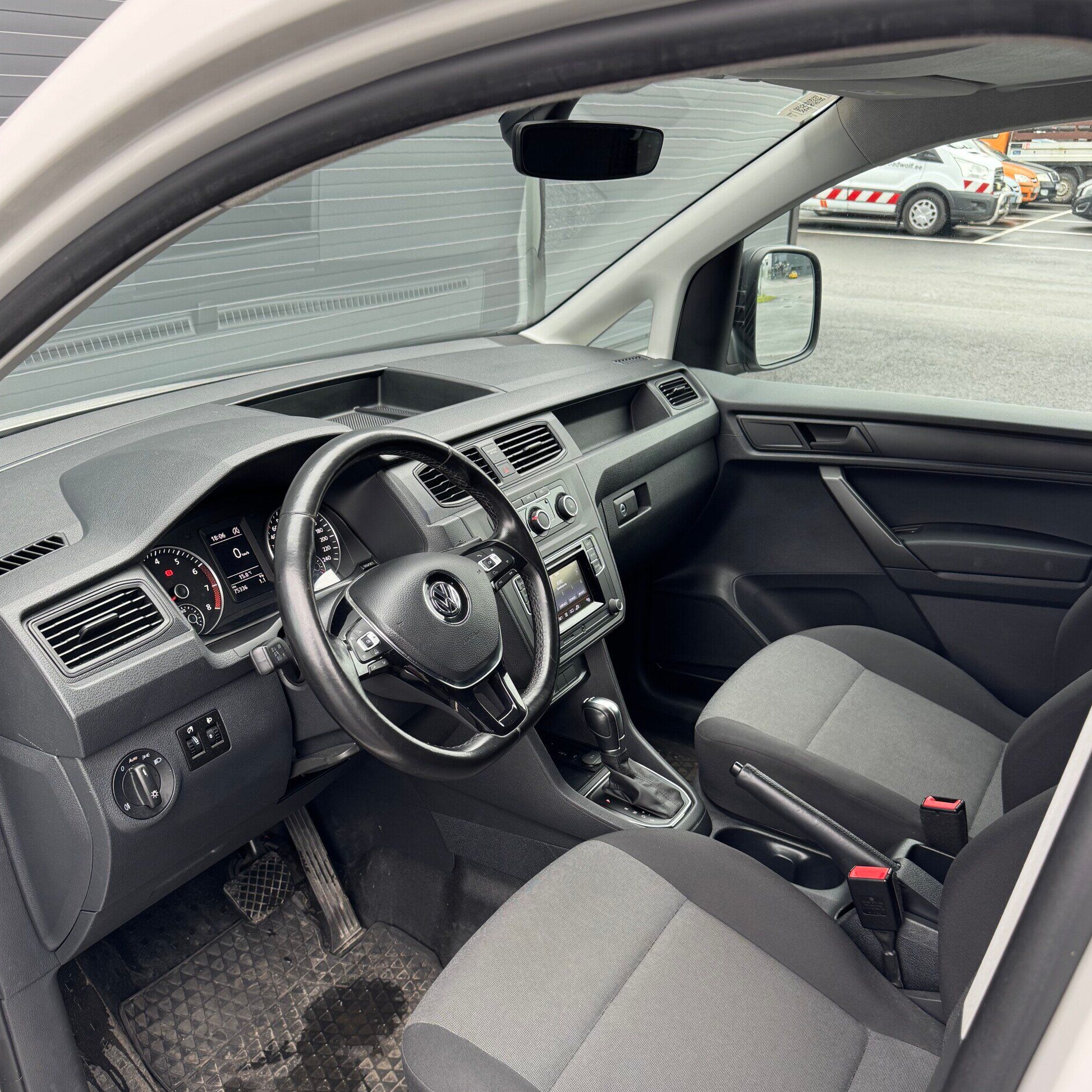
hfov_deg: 55.6
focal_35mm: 29
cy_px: 636
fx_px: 1035
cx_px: 553
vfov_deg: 55.3
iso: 100
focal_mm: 6.76
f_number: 1.78
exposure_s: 1/121
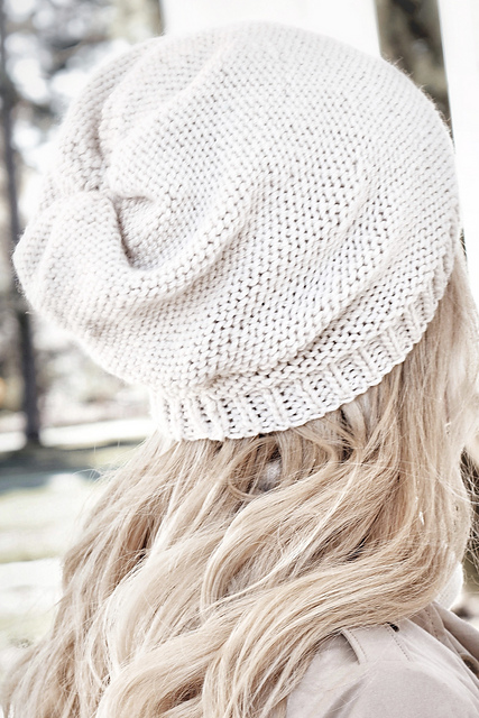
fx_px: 1646
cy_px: 359
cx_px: 240
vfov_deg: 24.6
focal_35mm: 82
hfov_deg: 16.6
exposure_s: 1/40
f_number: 5.6
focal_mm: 55
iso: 100
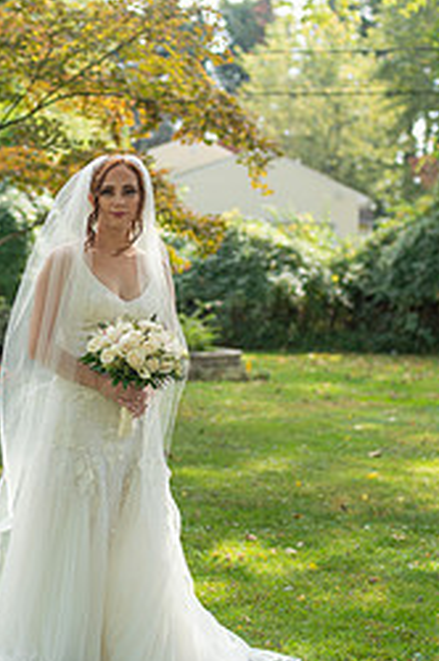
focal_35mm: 90
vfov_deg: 22.6
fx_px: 1651
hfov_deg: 15.1
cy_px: 320
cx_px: 91
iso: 320
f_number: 2.5
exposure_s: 1/1600
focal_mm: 50
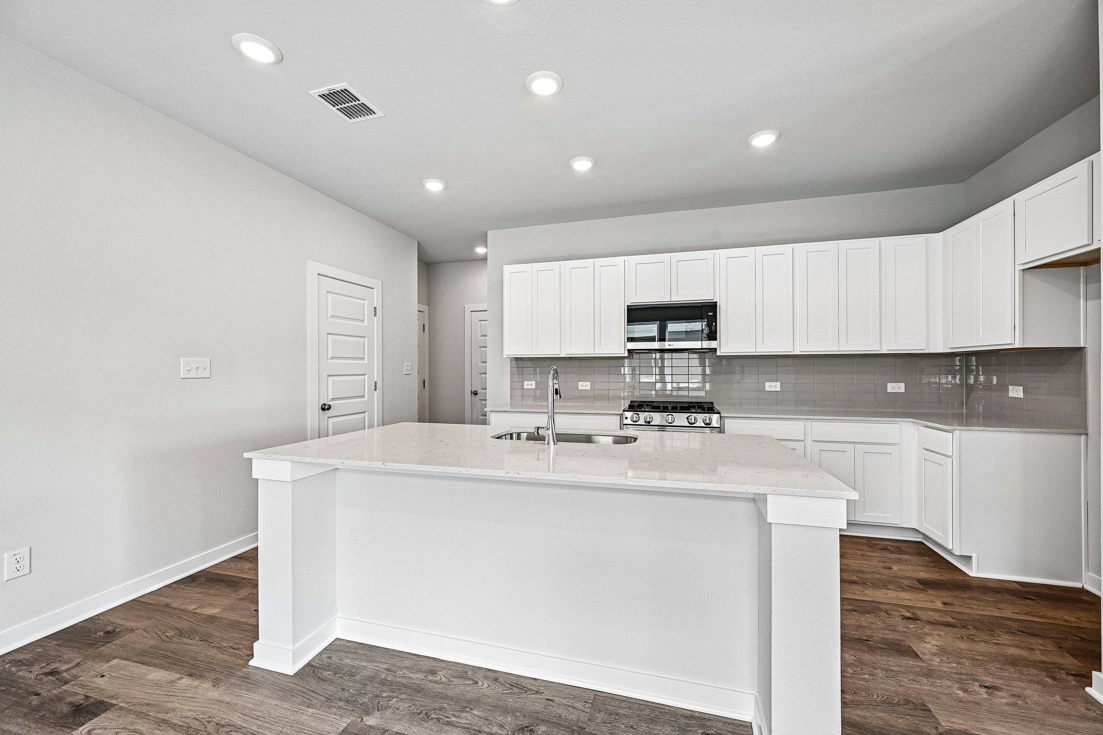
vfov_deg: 81.2
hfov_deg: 104.3
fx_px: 429
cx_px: 552
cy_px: 368
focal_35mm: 14
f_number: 8
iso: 125
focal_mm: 14
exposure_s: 1/15
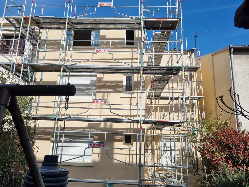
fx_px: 187
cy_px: 94
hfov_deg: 67.3
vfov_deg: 53.1
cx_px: 124
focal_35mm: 26
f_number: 1.8
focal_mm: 5.4
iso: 50
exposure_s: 1/4024
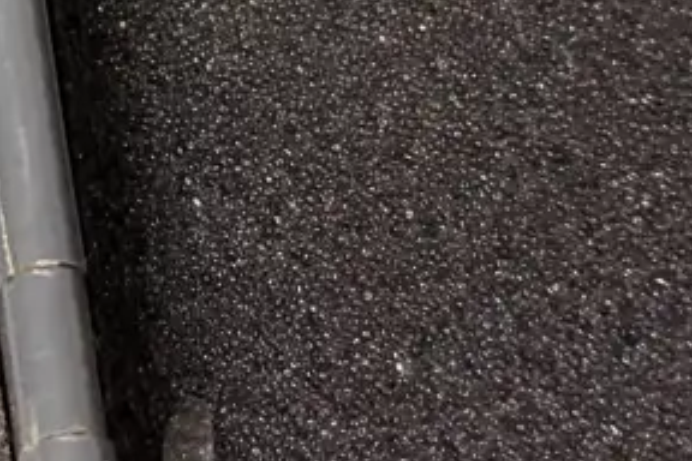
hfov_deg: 10.8
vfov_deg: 7.4
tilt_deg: -63.3
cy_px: -413
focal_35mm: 180
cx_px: -483
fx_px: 3460
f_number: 1.6
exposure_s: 1/50
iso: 320
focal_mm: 5.96
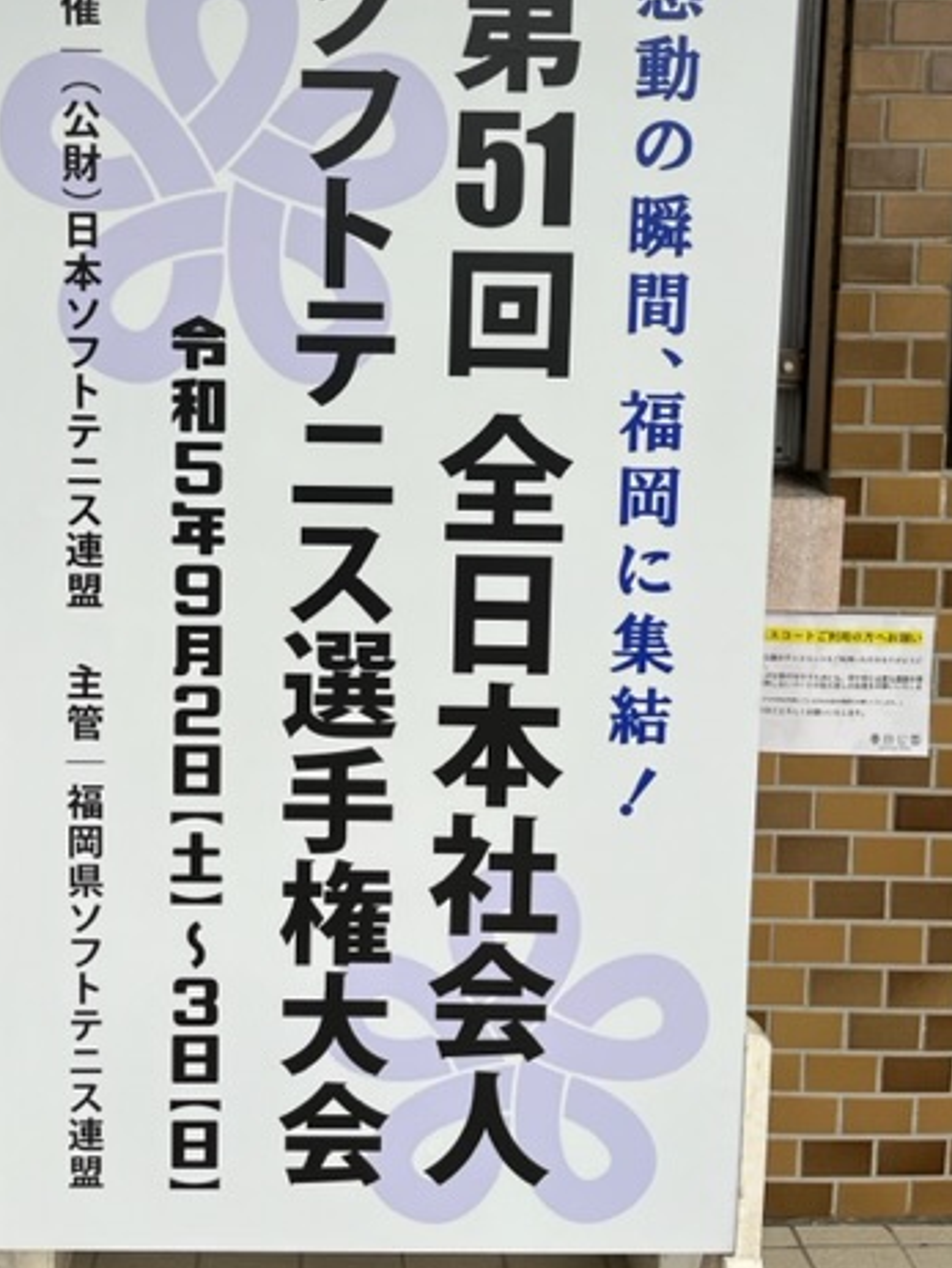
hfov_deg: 39.4
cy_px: 456
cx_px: 348
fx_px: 1319
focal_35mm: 36
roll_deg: -2.5
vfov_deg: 50.7
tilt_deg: -5.7
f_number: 1.6
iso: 32
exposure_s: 1/134
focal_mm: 5.1
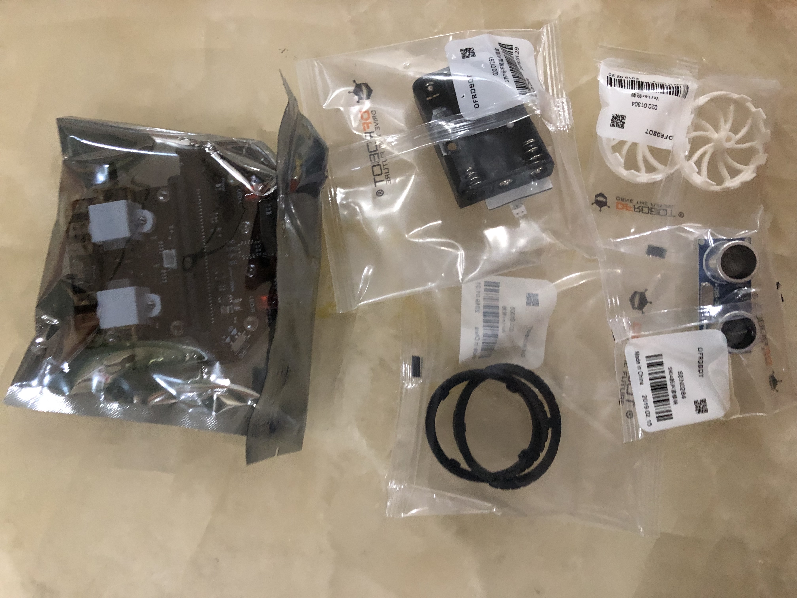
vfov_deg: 49.7
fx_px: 645
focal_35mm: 28
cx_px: 398
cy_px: 299
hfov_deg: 63.4
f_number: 1.8
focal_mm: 3.99
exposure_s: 1/6
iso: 80
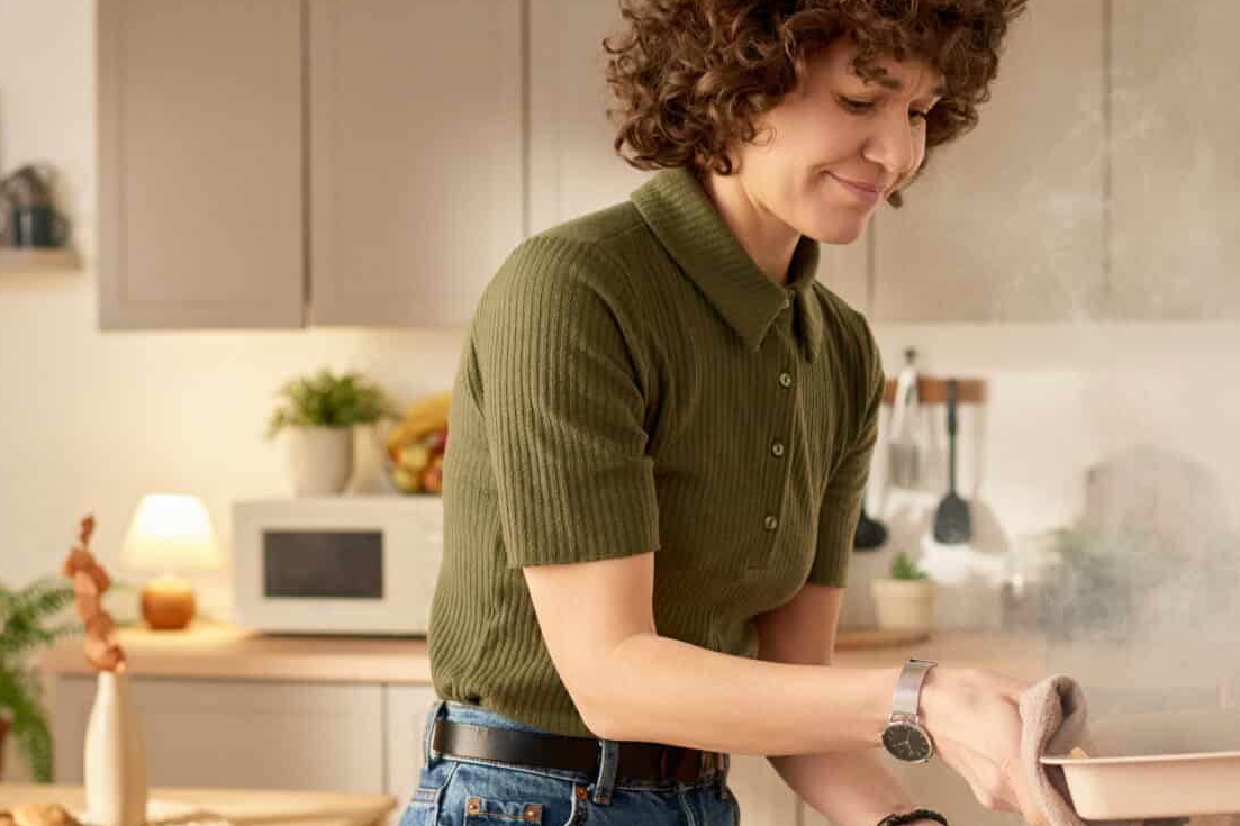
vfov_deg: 20.8
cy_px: 546
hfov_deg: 30.9
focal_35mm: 65
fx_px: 2238
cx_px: 713
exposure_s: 1/160
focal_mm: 35
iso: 800
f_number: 3.2
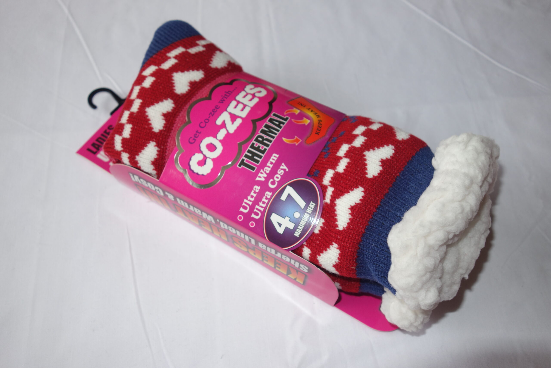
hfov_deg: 65.5
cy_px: 184
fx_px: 429
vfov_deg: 46.4
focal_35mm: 28
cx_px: 276
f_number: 3.5
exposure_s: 1/100
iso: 125
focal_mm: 10.4
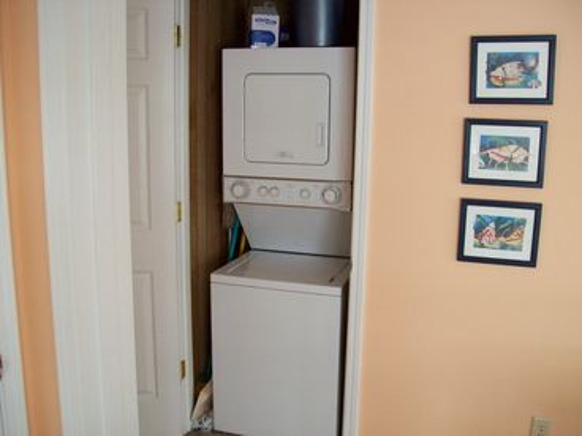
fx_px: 605
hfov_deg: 51.4
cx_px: 291
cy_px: 218
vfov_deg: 39.7
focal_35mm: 36
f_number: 2.7
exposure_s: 1/64
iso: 200
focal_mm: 6
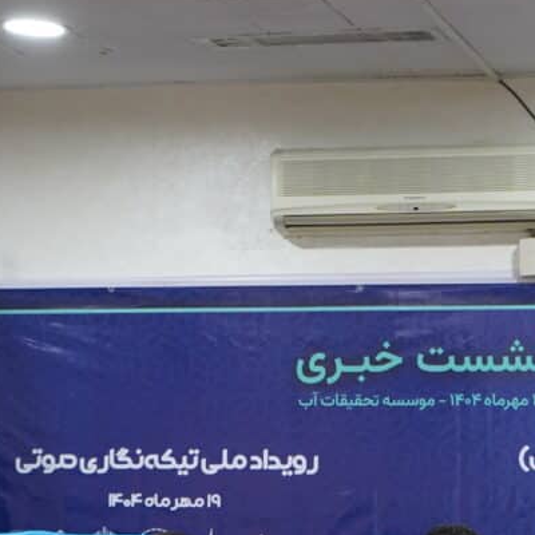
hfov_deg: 12.9
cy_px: 397
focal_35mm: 135
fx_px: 2361
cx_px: 441
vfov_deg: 12.9
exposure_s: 1/160
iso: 4000
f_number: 5.6
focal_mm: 62
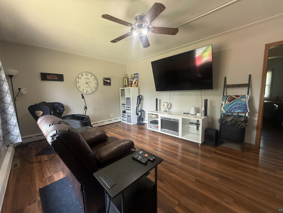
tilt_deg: -7.0
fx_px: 114
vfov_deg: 85.7
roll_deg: +1.3
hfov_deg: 102.1
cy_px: 106
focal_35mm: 14
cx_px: 142
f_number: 2.2
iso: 320
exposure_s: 1/99
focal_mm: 2.22
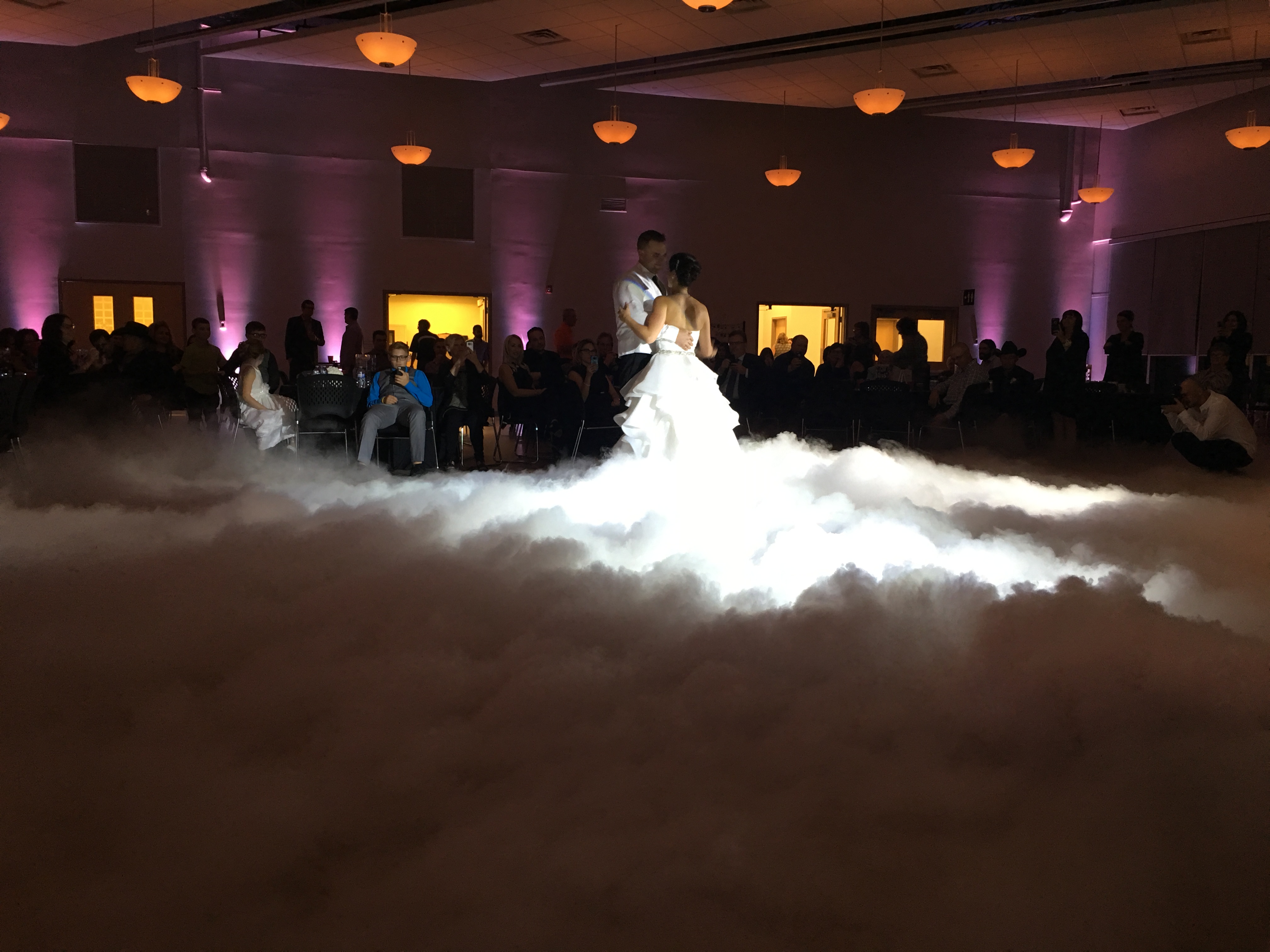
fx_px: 1064
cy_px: 476
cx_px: 635
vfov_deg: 48.2
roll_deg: -2.2
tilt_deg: -5.3
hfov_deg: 61.7
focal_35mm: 29
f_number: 2.2
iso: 50
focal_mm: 4.15
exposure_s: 1/15
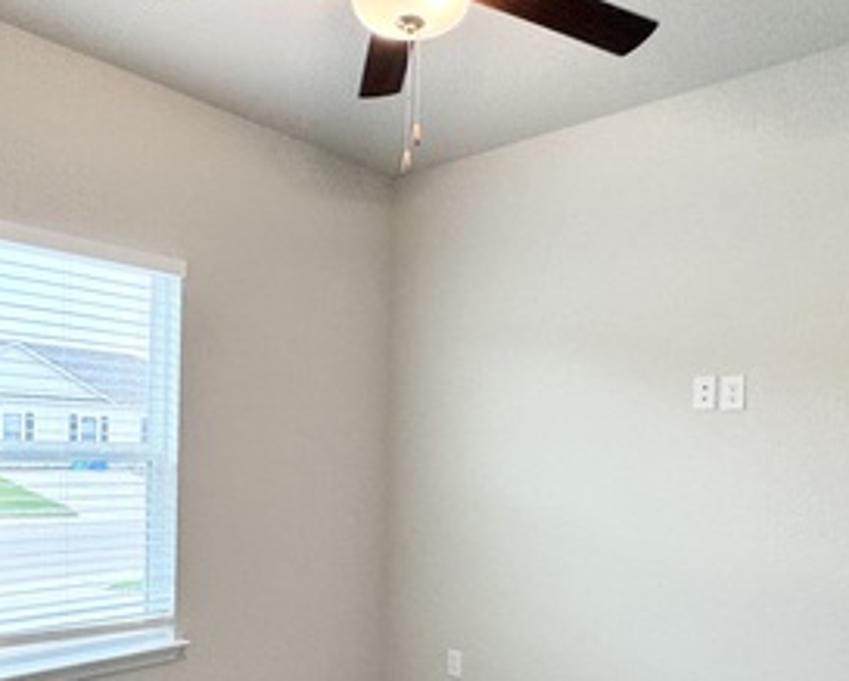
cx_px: 364
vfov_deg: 45.1
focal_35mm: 32
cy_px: 463
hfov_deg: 55.4
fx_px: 805
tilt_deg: -0.9
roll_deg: -1.6
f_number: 2.2
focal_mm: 2.22
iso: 160
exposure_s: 1/120
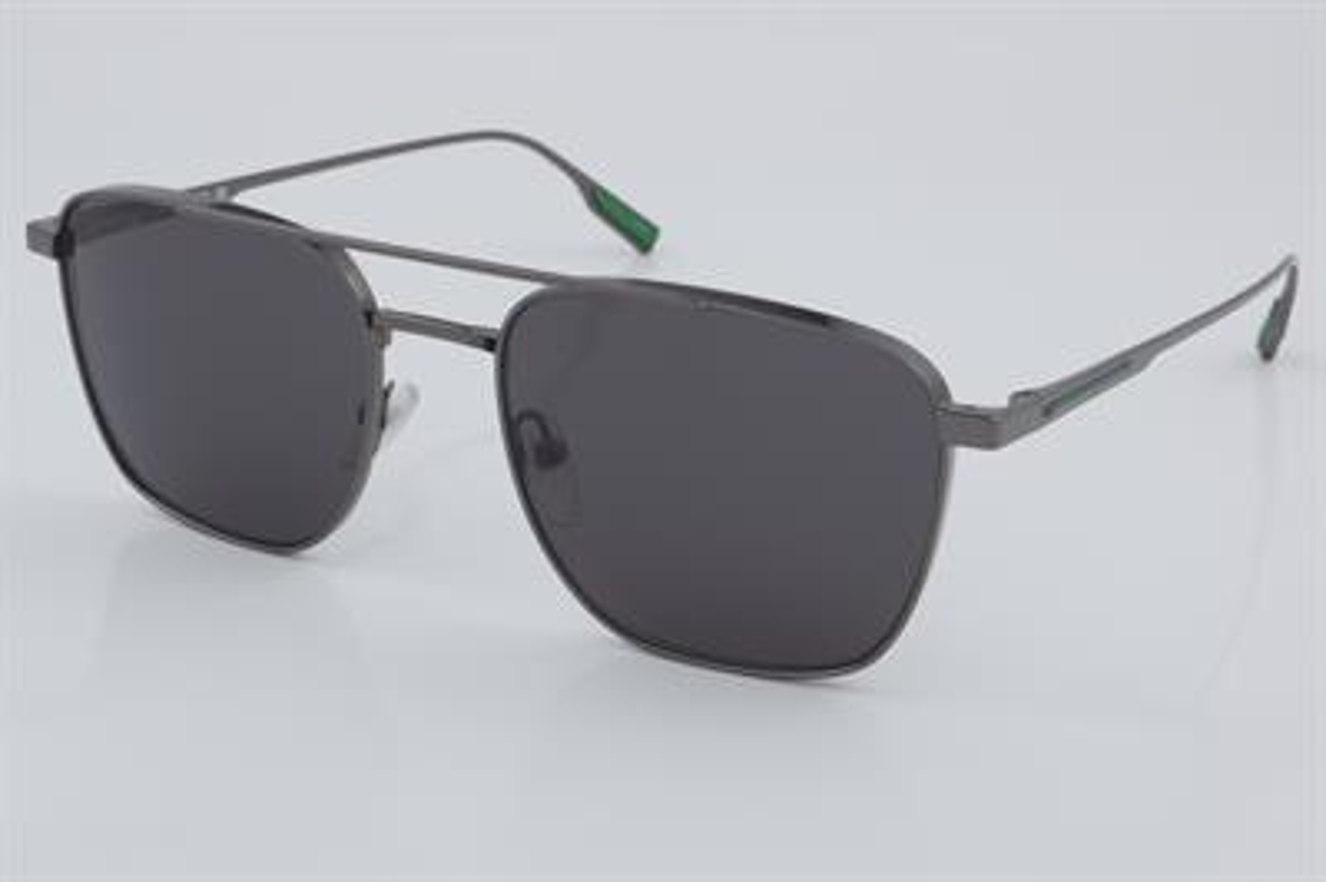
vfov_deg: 18.2
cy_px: 441
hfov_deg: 27.0
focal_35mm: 75
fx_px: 2760
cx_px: 663
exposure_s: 1/4
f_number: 32
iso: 100
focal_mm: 50
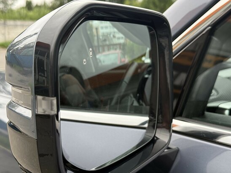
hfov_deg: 39.7
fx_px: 320
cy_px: 86
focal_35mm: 48
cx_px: 116
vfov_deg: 30.2
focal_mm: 6.76
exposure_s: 1/370
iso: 80
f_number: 1.78
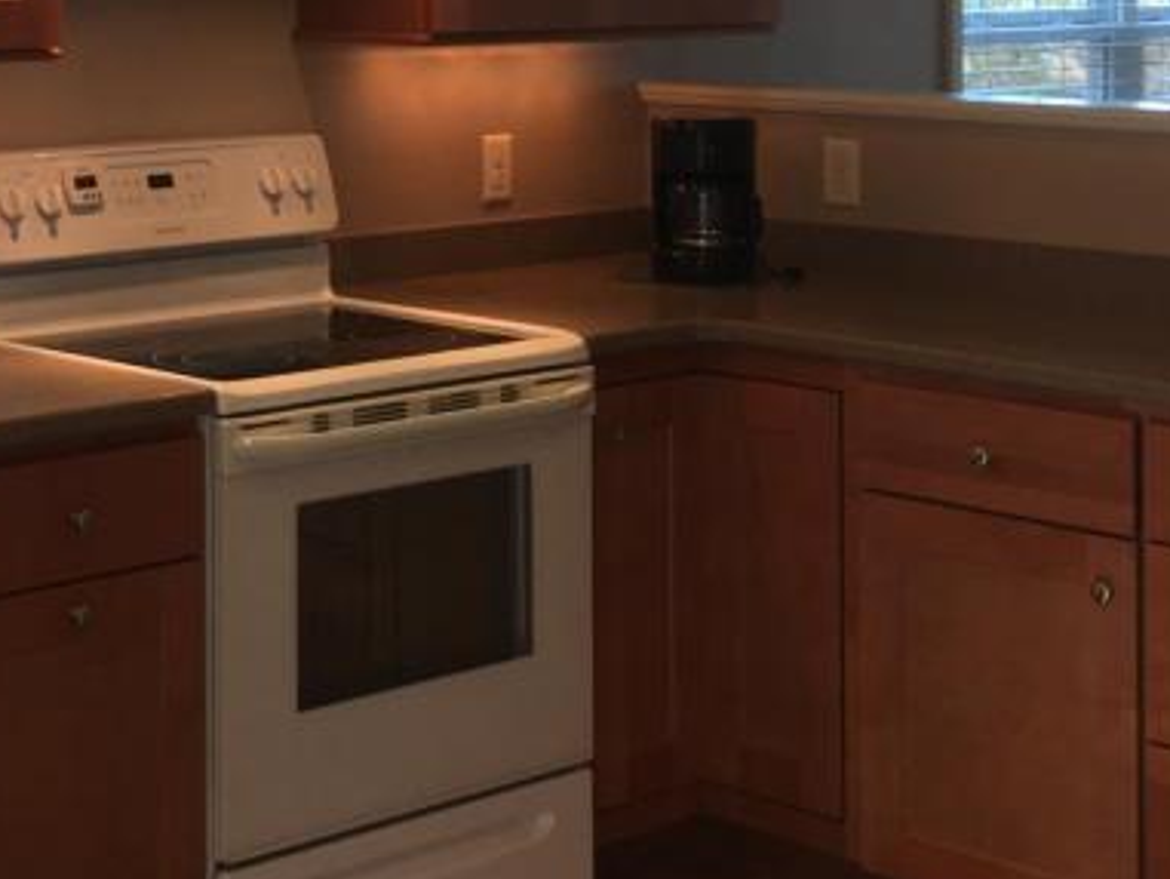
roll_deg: -0.1
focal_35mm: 78
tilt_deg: -1.5
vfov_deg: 18.4
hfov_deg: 24.3
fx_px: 2637
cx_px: 107
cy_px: -28
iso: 25
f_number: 2.2
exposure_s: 1/56
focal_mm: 4.15
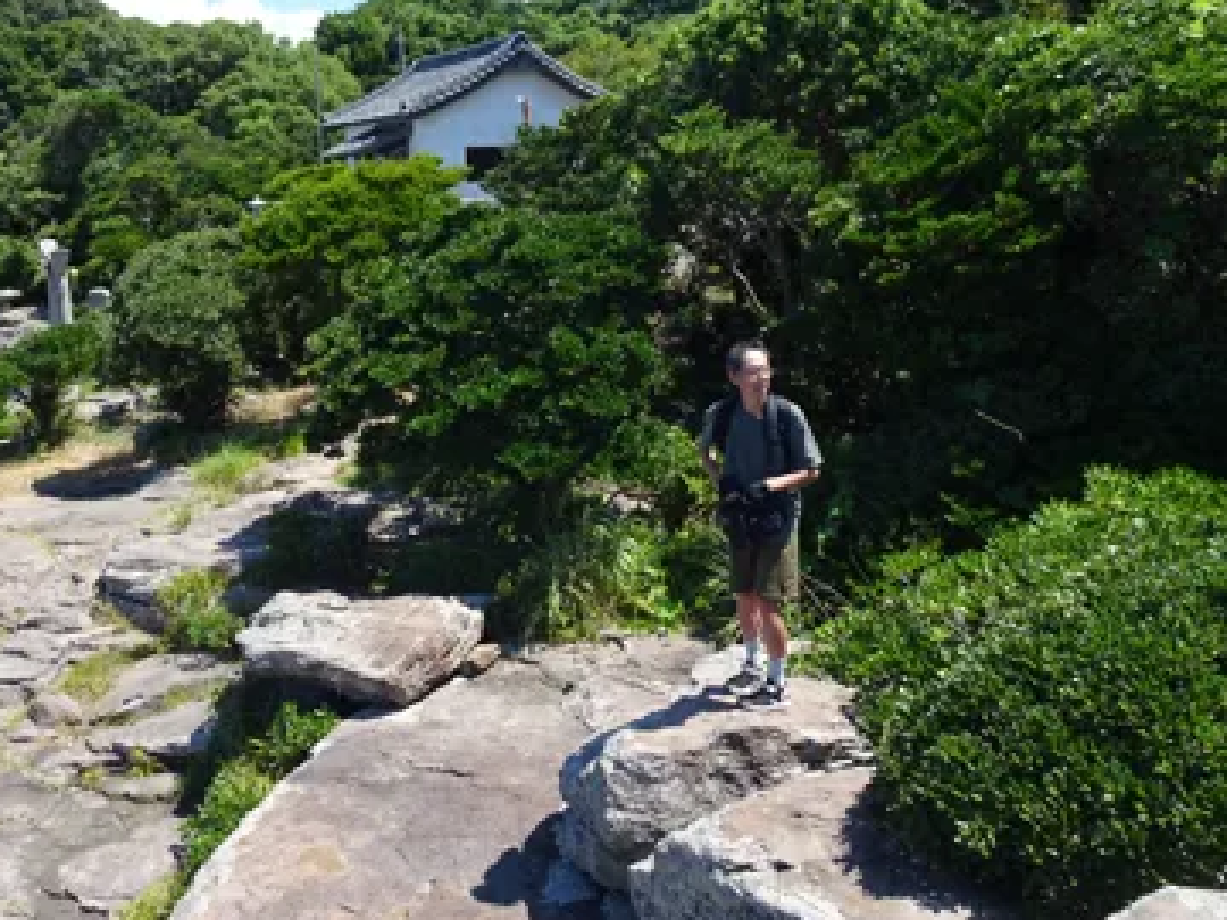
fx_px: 1134
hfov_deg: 56.6
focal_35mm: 32
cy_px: 368
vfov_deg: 43.9
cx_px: 518
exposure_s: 1/500
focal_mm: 4.1
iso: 80
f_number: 3.5
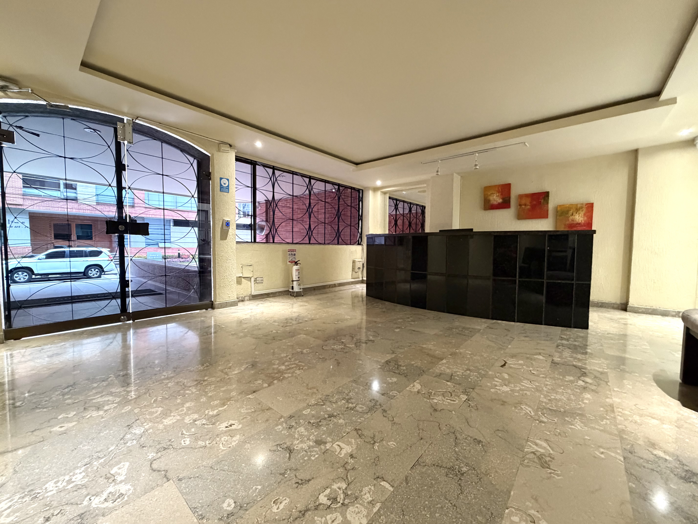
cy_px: 262
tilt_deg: -3.4
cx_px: 349
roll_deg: +0.7
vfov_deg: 85.7
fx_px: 282
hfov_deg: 102.1
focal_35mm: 14
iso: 500
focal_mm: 2.22
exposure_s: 1/60
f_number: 2.2
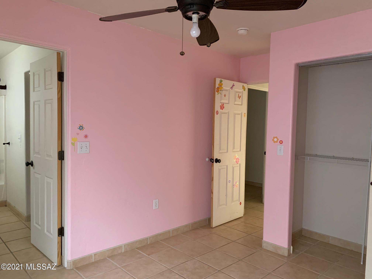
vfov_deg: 53.1
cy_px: 140
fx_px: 279
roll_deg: -1.6
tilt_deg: -2.3
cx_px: 186
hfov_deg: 67.3
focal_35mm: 26
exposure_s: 1/50
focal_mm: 4.25
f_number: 1.8
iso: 400
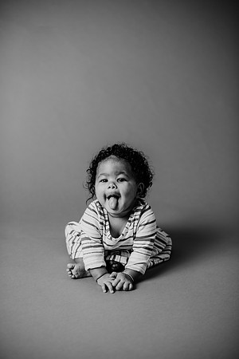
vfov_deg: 39.6
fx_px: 498
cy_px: 180
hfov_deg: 27.0
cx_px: 120
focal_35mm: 50
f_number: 2.2
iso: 100
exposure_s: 1/160
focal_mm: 50
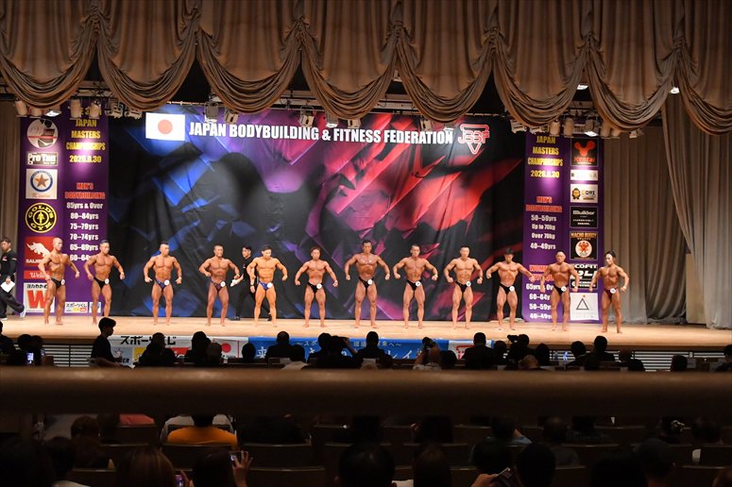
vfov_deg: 25.0
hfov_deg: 36.9
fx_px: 1097
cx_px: 366
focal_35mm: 54
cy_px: 244
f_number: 5.6
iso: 8000
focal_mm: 36
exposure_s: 1/400
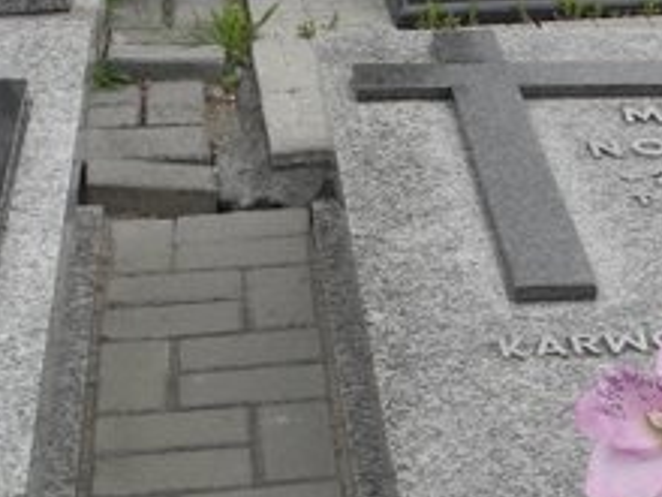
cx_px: 864
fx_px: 1951
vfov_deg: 14.4
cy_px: 389
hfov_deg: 18.0
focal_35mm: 102
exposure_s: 1/1000
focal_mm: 6
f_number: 2.8
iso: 100
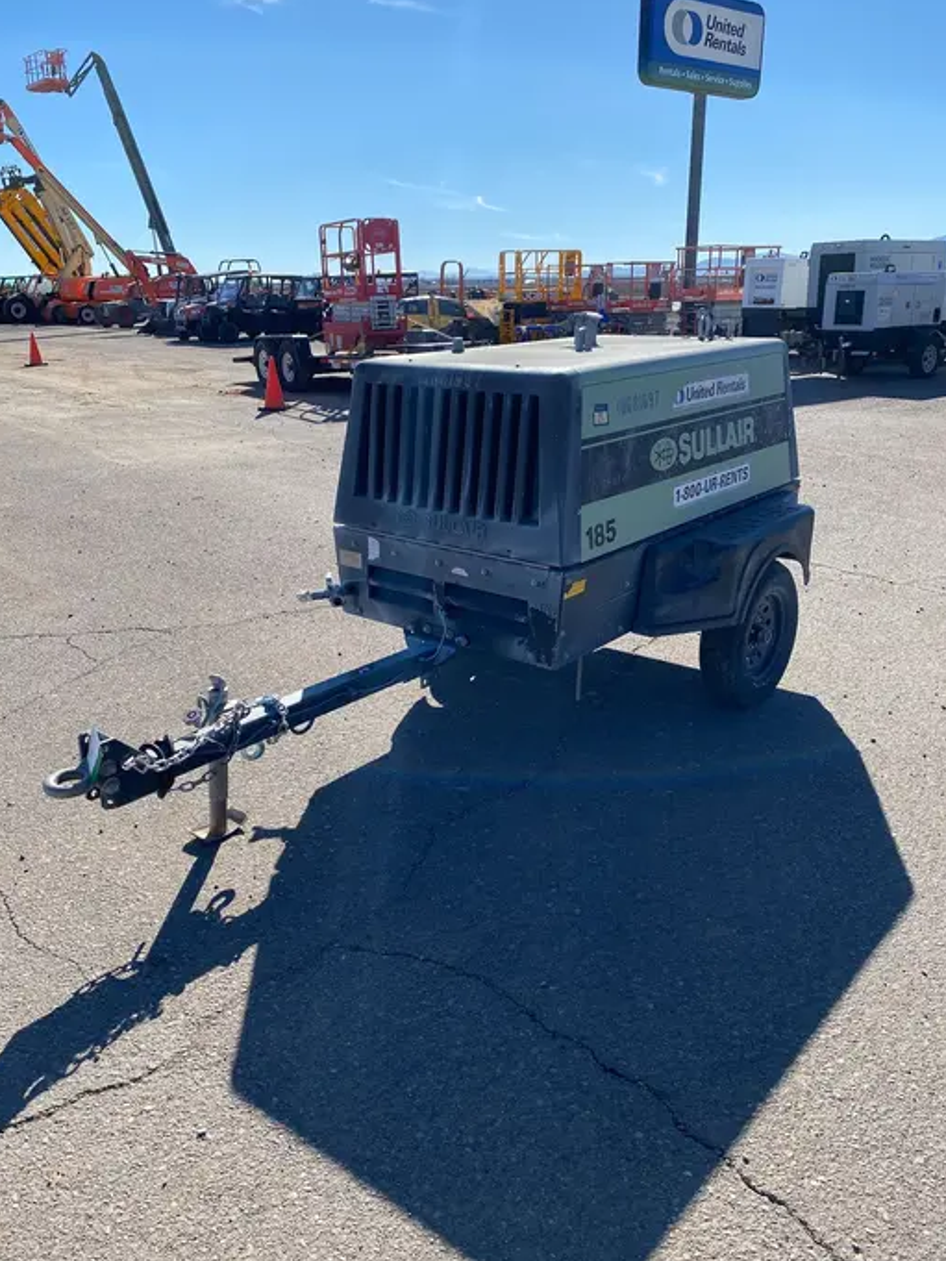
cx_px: 454
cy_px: 616
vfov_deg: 63.4
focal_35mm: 28
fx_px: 1020
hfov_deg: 49.7
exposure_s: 1/2967
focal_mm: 4.25
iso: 32
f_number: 1.8
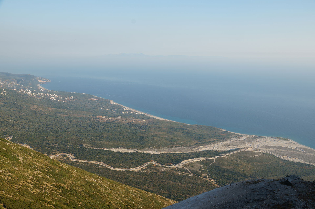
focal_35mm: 36
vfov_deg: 36.8
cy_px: 104
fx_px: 315
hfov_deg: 53.2
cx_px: 158
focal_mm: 24
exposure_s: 1/100
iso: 100
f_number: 11
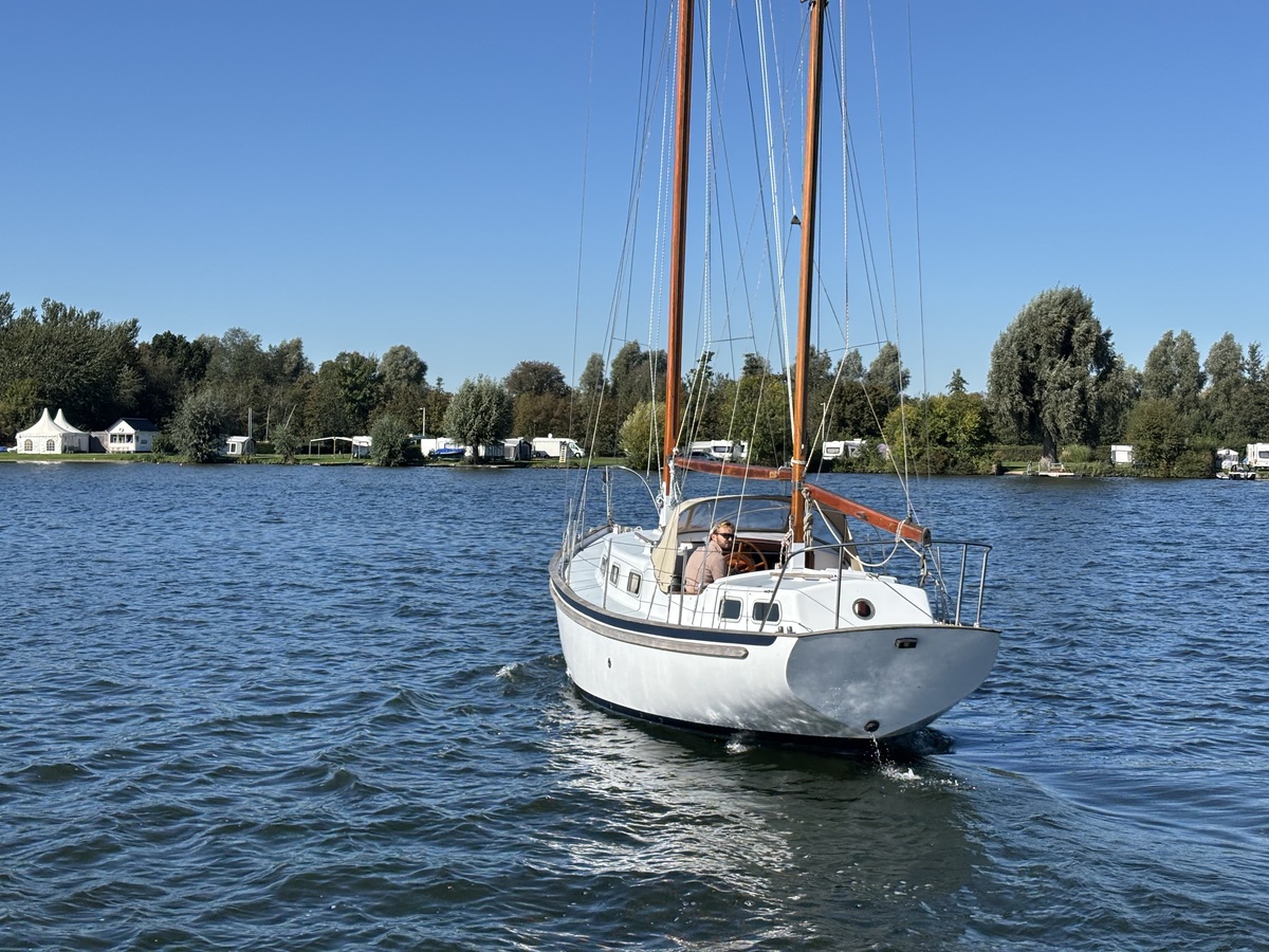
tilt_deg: -1.9
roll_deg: -0.8
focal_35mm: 52
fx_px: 1906
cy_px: 476
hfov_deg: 36.8
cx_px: 634
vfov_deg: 28.0
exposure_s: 1/3311
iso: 40
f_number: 1.6
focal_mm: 5.96
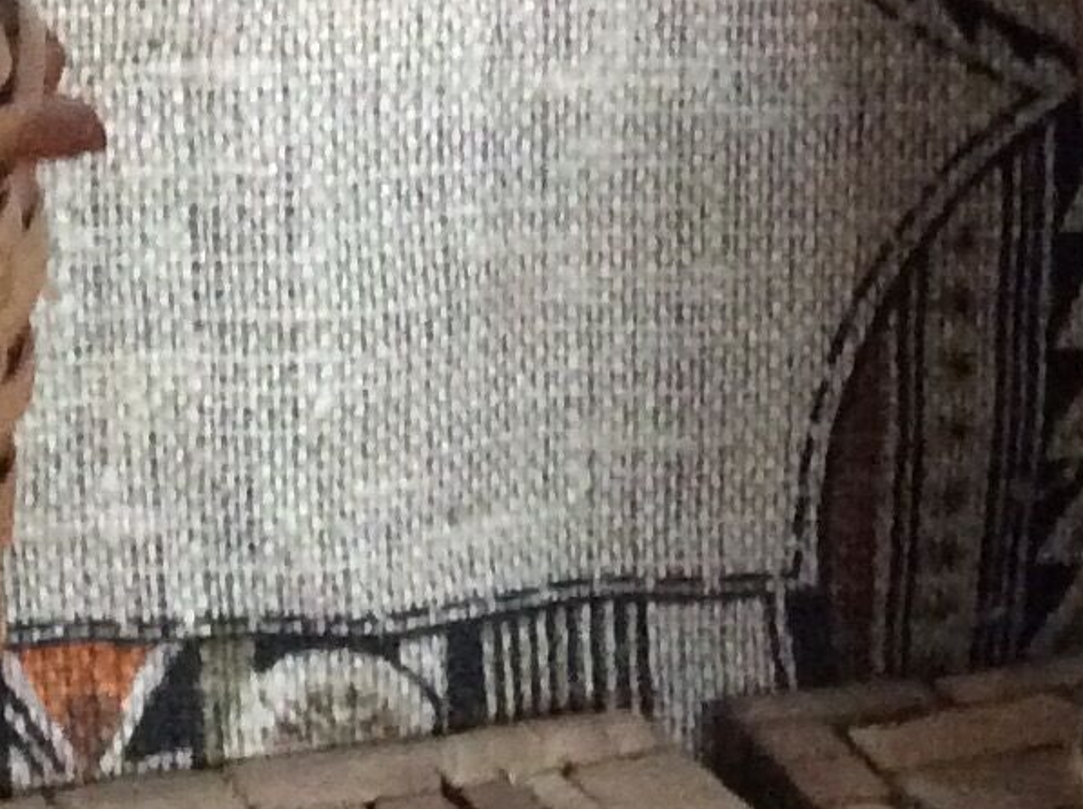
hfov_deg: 14.1
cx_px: 987
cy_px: 493
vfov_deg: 10.6
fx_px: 4343
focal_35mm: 139
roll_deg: -1.0
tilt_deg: -19.8
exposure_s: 1/17
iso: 400
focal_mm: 3.3
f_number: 2.4
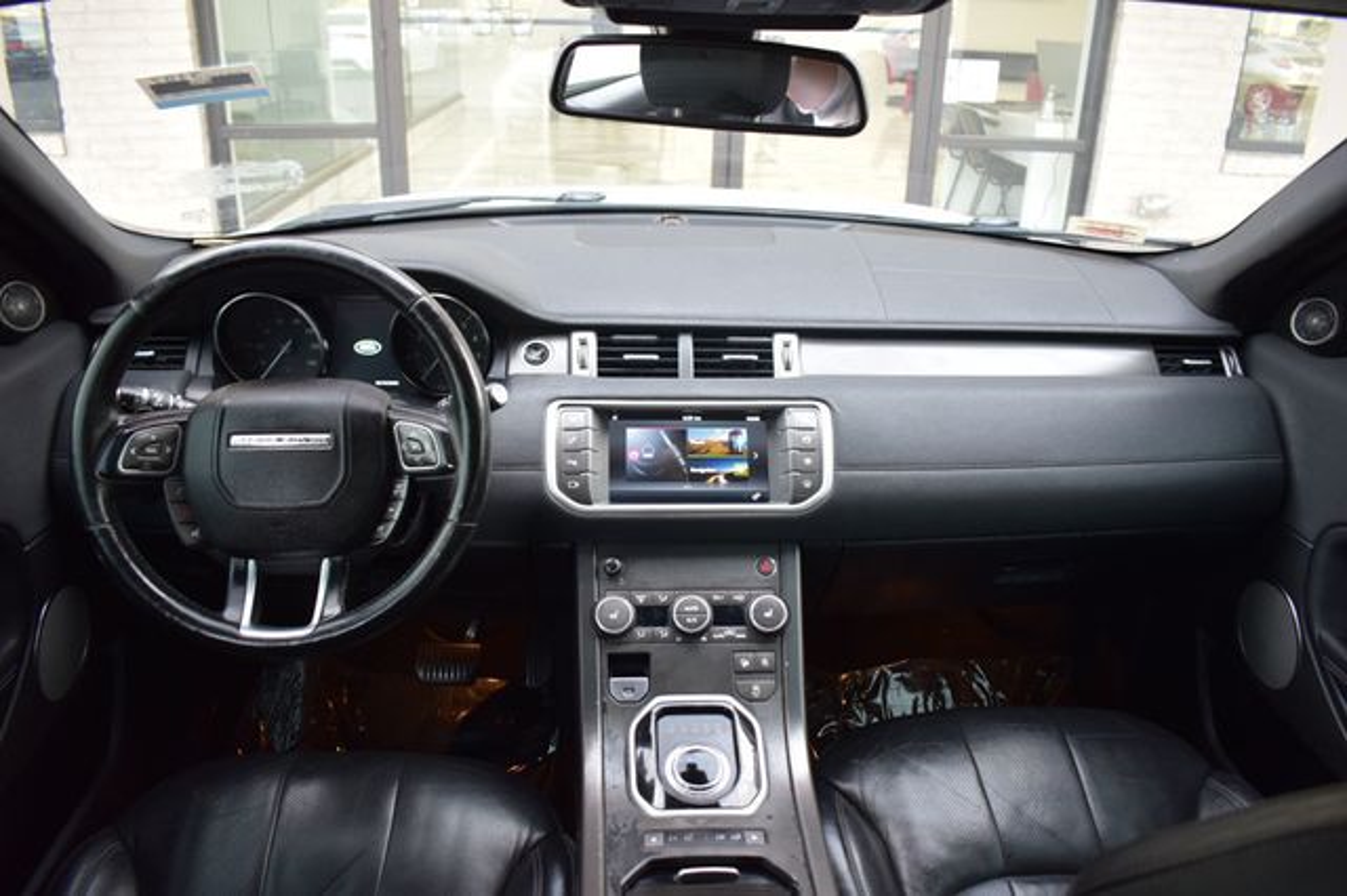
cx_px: 674
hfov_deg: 67.4
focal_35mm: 27
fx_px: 1010
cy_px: 448
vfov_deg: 47.9
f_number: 3.5
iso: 500
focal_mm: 18
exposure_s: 1/30
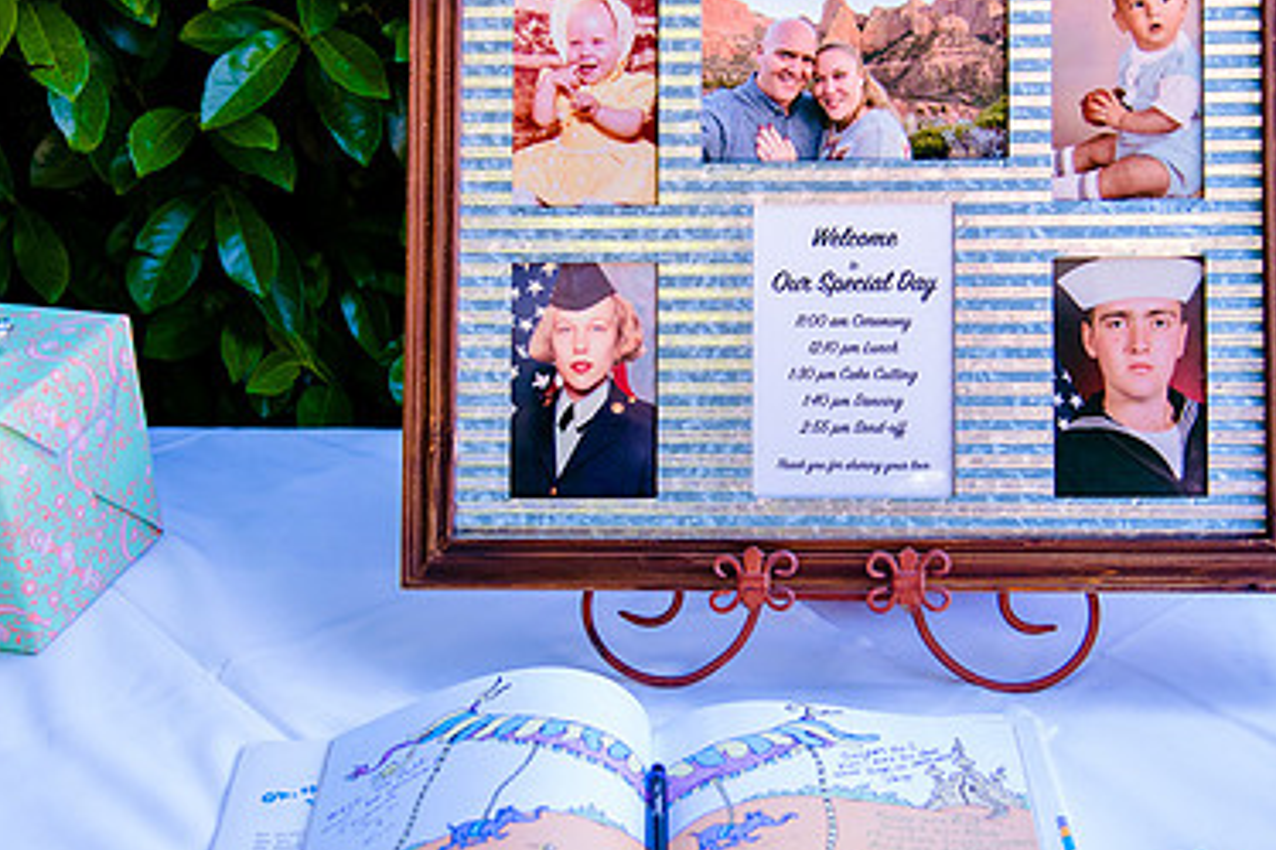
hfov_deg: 31.9
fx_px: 2232
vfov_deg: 21.5
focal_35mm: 63
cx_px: 723
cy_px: 453
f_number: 4
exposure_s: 1/400
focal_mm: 38
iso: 1600
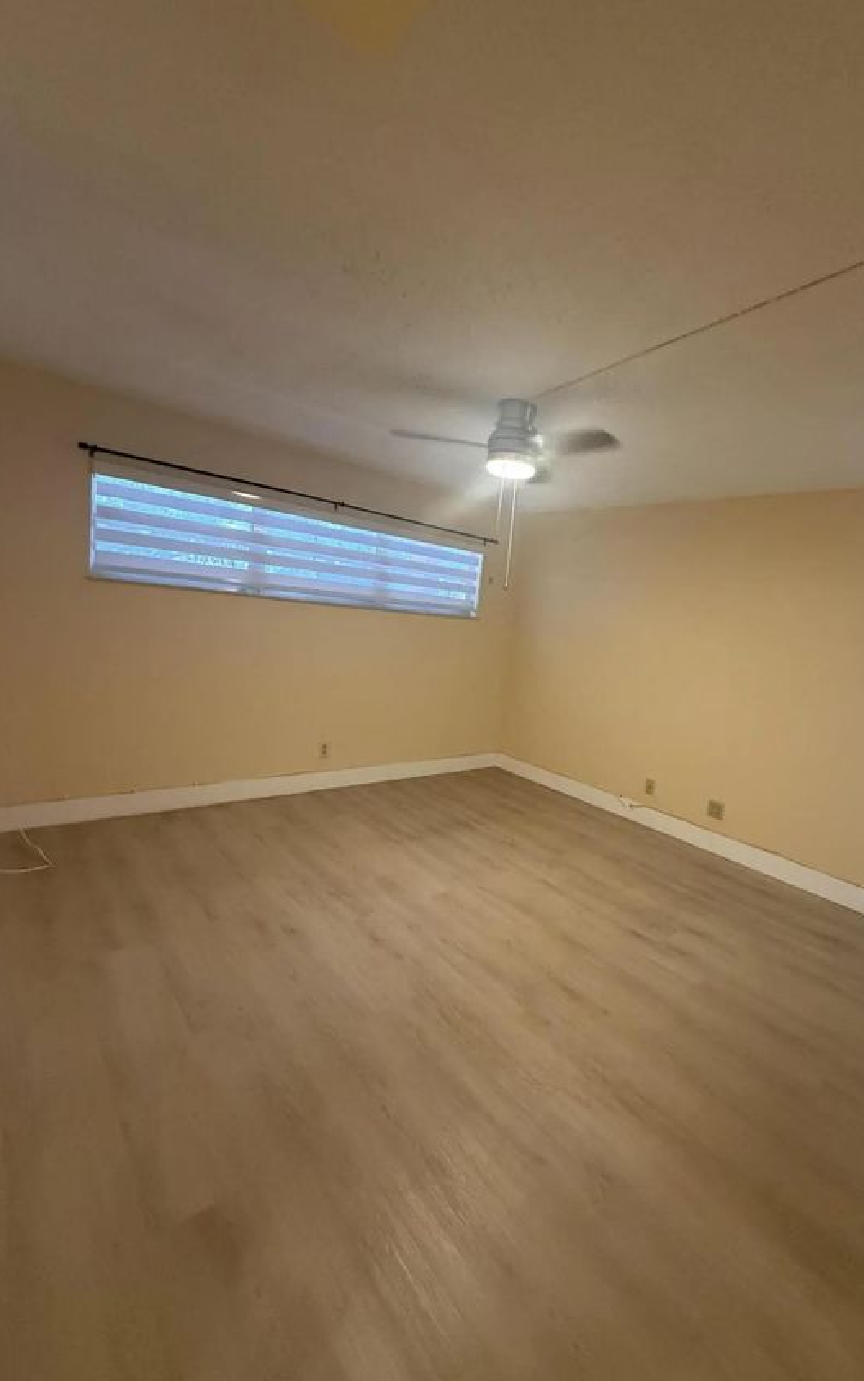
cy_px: 695
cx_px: 515
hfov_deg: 74.1
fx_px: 565
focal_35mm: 15
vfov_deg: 101.4
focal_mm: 2.22
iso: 500
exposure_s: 1/120
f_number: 2.2
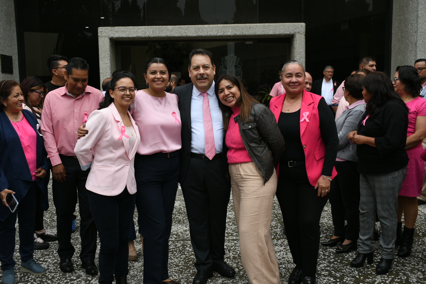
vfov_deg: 34.2
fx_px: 461
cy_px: 142
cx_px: 213
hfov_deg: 49.6
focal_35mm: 39
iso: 160
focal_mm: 26
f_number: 6.3
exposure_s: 1/160
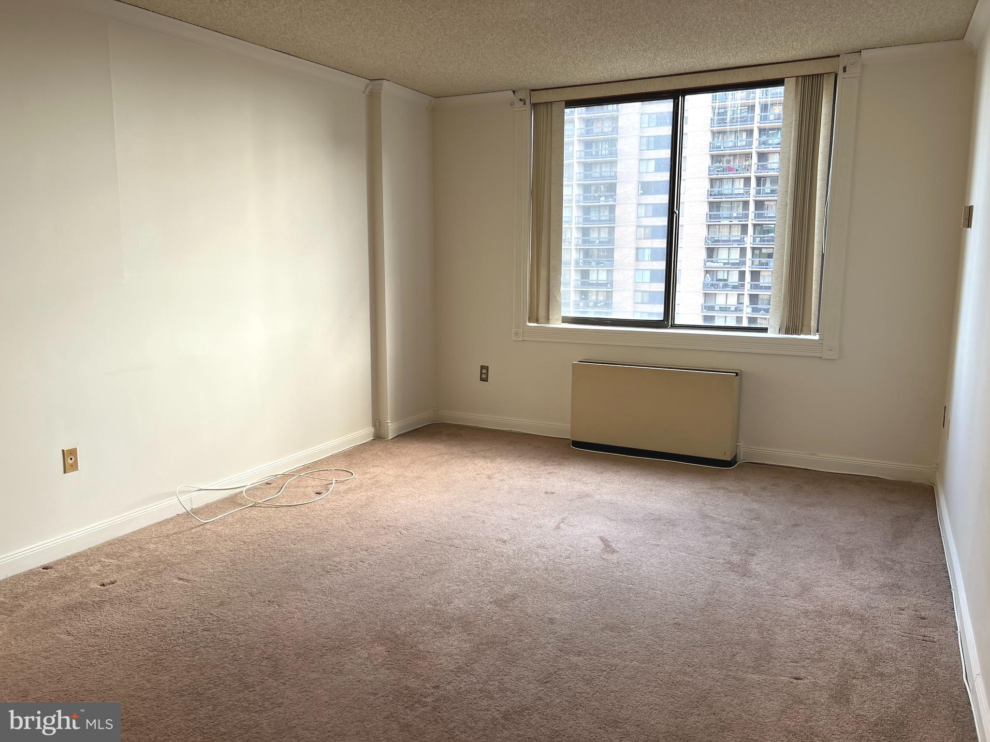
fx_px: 744
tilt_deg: -9.3
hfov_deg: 67.3
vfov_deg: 53.1
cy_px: 371
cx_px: 495
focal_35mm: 26
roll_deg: +0.4
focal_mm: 5.7
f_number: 1.5
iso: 40
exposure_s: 1/120
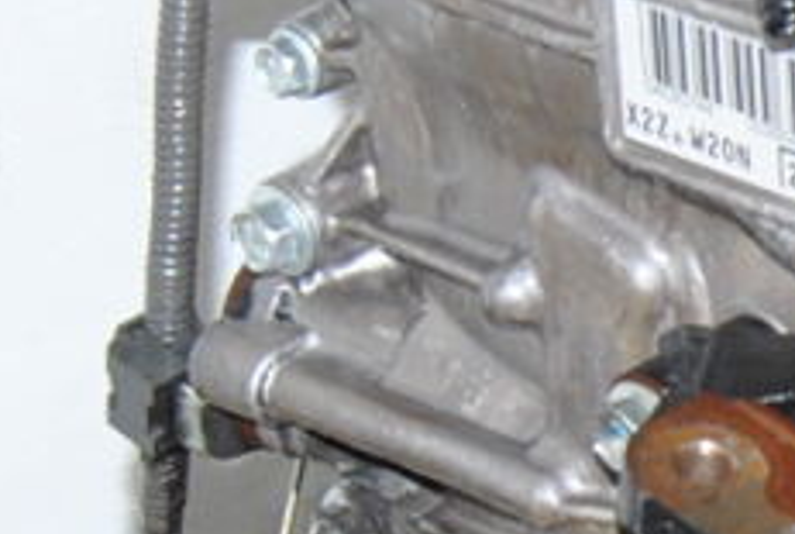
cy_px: 543
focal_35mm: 270
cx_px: 1397
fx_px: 5974
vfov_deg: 5.1
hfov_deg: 7.4
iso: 400
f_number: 7.1
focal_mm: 26
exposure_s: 1/200
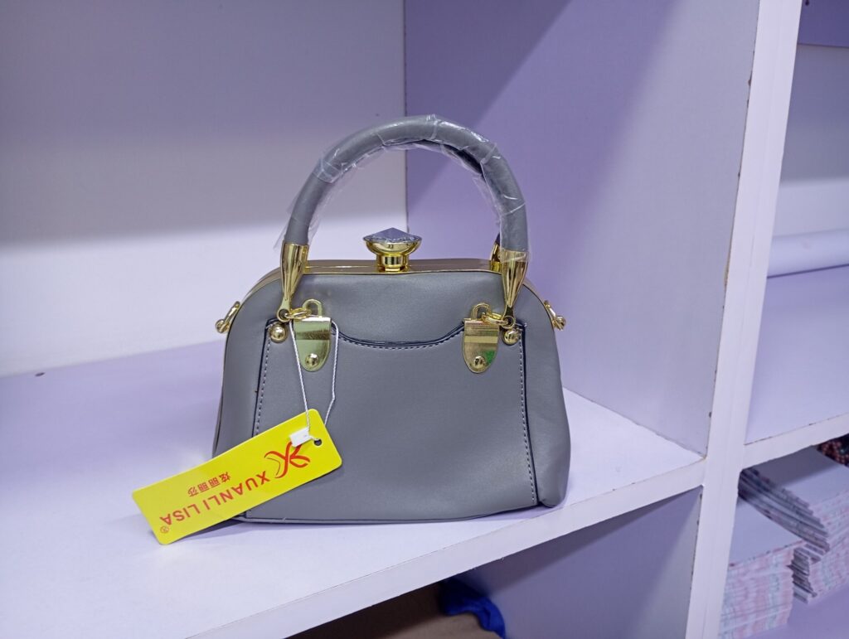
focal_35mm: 28
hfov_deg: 63.4
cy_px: 320
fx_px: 688
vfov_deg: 49.9
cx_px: 424
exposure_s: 1/33.3
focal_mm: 4.27
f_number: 1.8
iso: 567
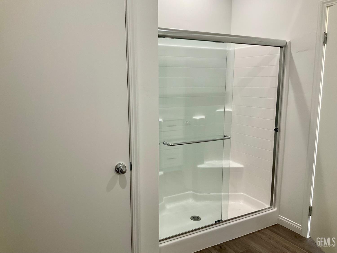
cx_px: 168
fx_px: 282
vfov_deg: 48.2
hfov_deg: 61.7
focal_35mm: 29
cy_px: 126
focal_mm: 3
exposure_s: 1/60
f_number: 1.8
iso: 40
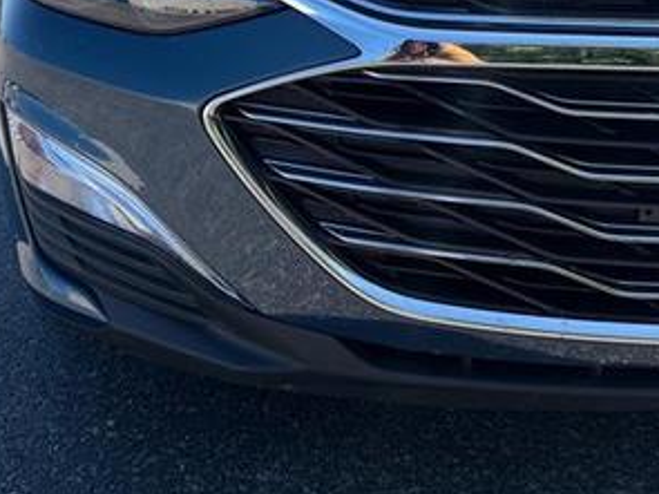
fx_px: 780
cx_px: 284
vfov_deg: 33.8
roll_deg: +3.4
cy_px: 83
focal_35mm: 41
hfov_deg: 45.7
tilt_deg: -11.9
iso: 100
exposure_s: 1/1727
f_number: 1.78
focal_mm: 6.76
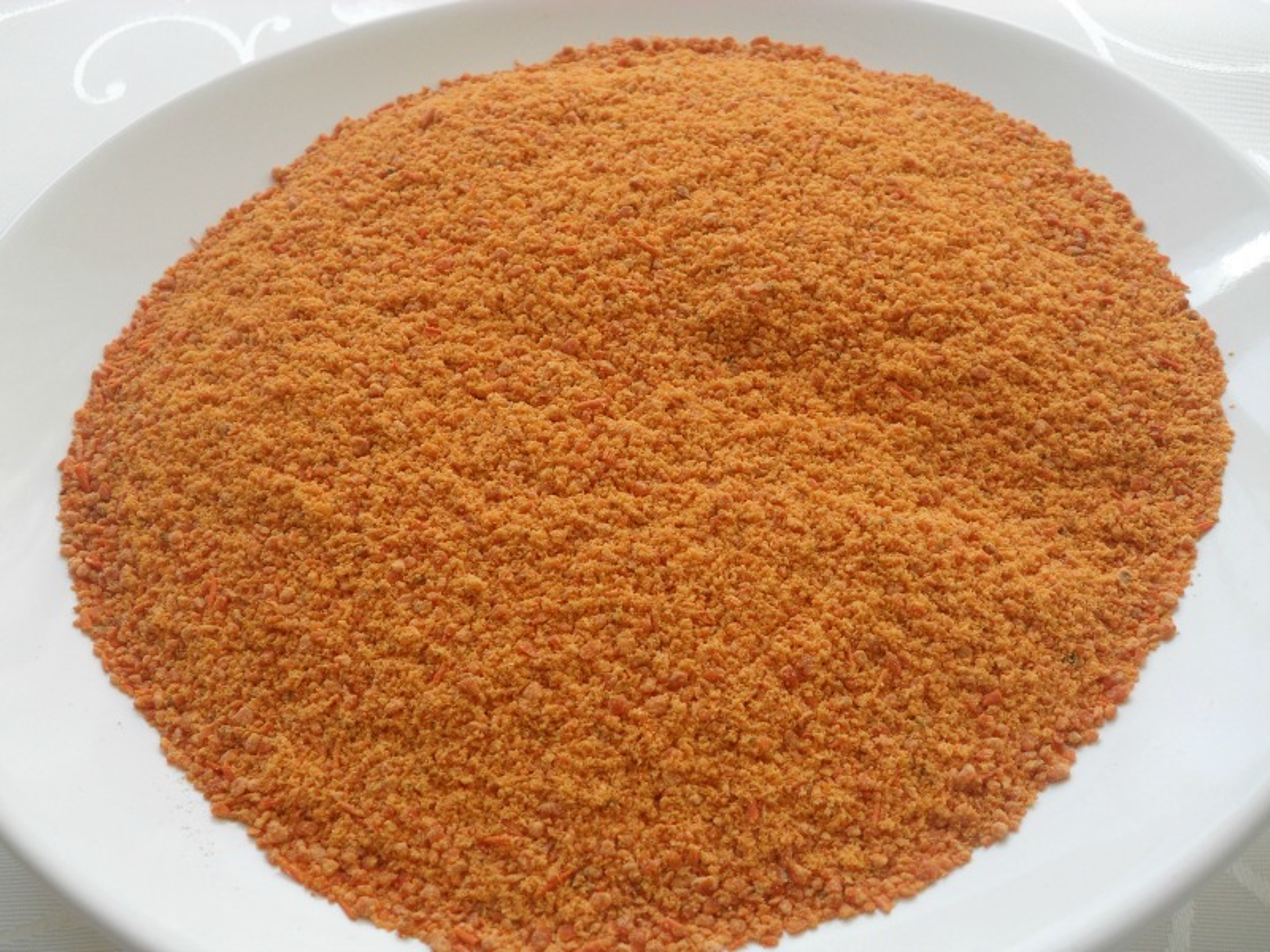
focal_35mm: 35
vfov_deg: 40.7
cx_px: 635
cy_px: 476
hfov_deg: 52.6
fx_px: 1284
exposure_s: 1/180
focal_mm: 6.2
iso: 100
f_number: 2.8
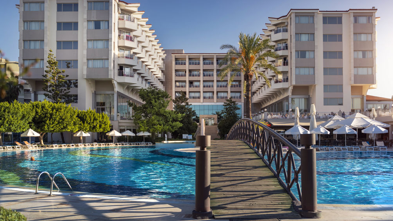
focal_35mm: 32
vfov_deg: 36.6
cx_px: 197
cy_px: 99
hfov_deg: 61.0
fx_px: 333
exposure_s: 1/1600
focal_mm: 30
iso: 125
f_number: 2.8
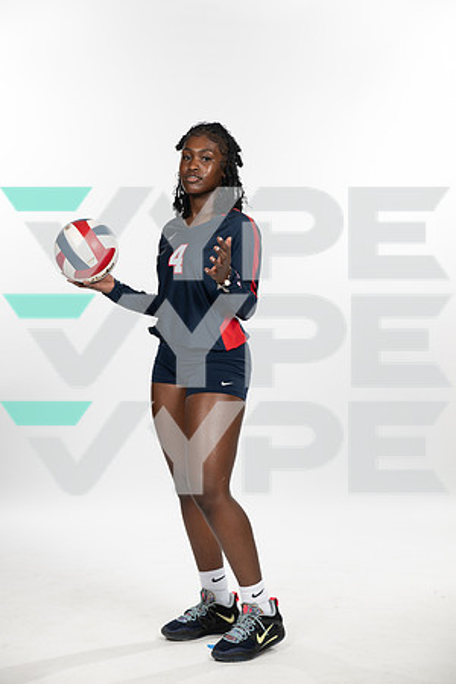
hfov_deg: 20.9
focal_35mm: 65
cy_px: 342
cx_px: 228
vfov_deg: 31.0
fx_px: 1235
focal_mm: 65
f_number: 5.6
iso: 200
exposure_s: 1/250
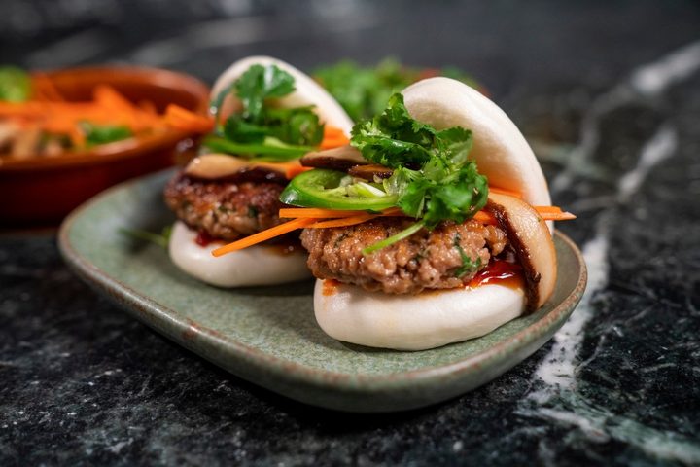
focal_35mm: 47
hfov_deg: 41.9
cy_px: 234
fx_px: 914
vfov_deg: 28.6
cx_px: 350
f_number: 4
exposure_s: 1/160
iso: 1600
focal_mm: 47
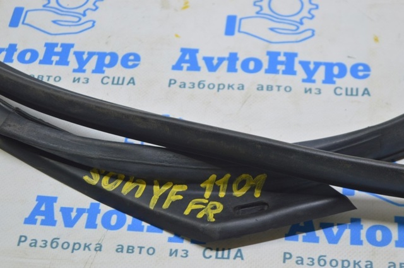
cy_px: 134
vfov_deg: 16.5
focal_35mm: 82
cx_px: 202
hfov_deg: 24.6
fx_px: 925
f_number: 5.6
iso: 400
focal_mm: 55
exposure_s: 1/20
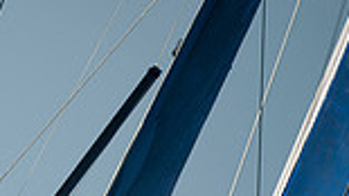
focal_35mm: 1214
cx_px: -106
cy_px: 365
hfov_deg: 1.8
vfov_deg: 1.0
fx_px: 11229
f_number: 4
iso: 100
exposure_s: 1/800
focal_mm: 310
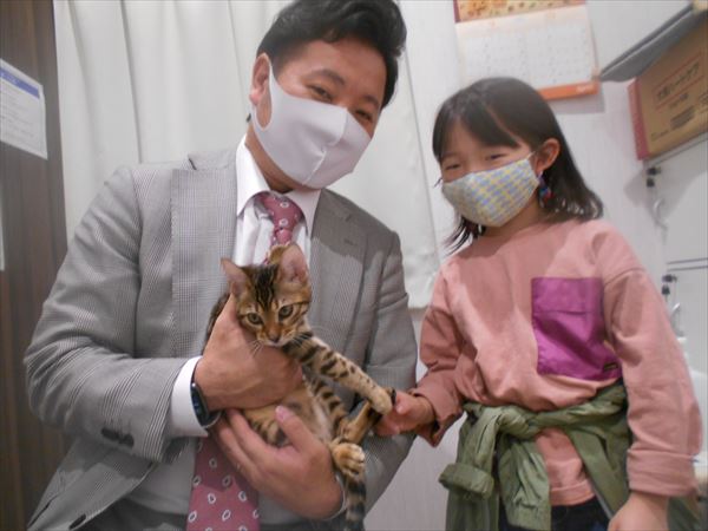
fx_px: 532
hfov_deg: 67.3
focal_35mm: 26
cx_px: 354
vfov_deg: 53.1
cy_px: 266
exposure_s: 1/30
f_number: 3.2
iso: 320
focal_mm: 4.6
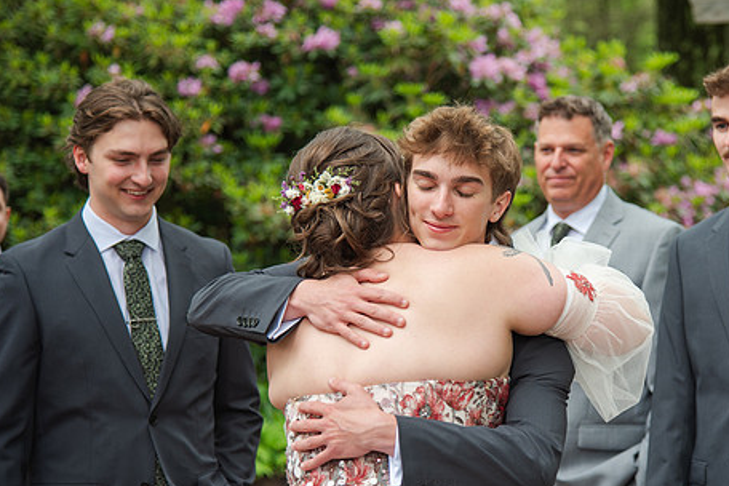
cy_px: 240
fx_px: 2369
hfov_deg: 17.4
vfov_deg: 11.7
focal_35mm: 117
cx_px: 488
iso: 180
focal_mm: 82
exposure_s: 1/400
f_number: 4
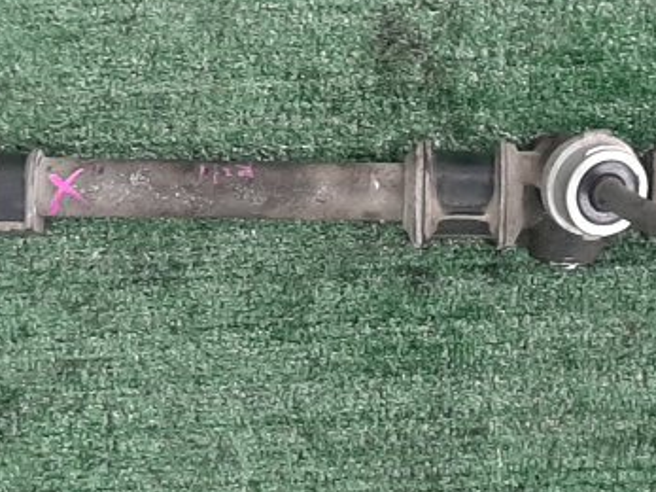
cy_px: 269
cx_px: 323
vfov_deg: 13.7
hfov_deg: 18.2
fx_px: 2046
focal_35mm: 108
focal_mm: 3.93
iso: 124
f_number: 1.7
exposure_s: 1/50
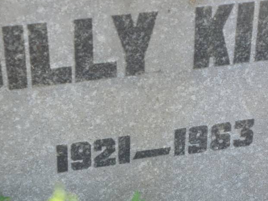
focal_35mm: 93
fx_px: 720
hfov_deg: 21.1
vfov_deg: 15.9
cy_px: 105
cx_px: 155
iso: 64
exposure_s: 1/60
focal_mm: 8.5
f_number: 3.2
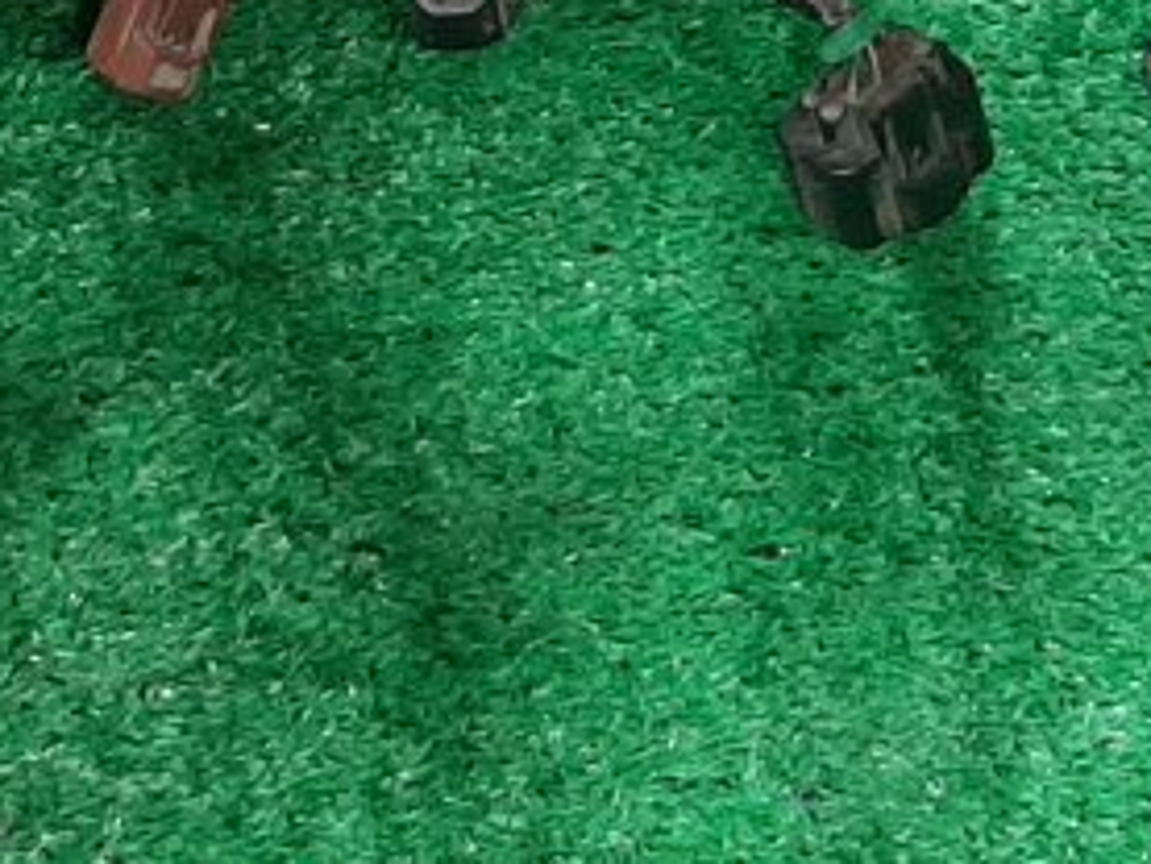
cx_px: 216
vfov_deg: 10.6
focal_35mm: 135
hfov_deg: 14.5
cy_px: -436
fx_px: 4491
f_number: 1.7
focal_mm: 3.93
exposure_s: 1/50
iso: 228
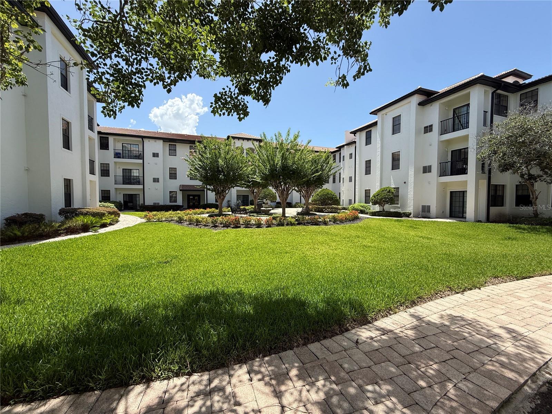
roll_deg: -0.4
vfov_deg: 85.7
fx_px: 223
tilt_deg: -1.9
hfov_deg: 102.1
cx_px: 276
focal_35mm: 14
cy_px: 207
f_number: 2.2
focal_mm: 2.22
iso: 50
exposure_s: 1/1572
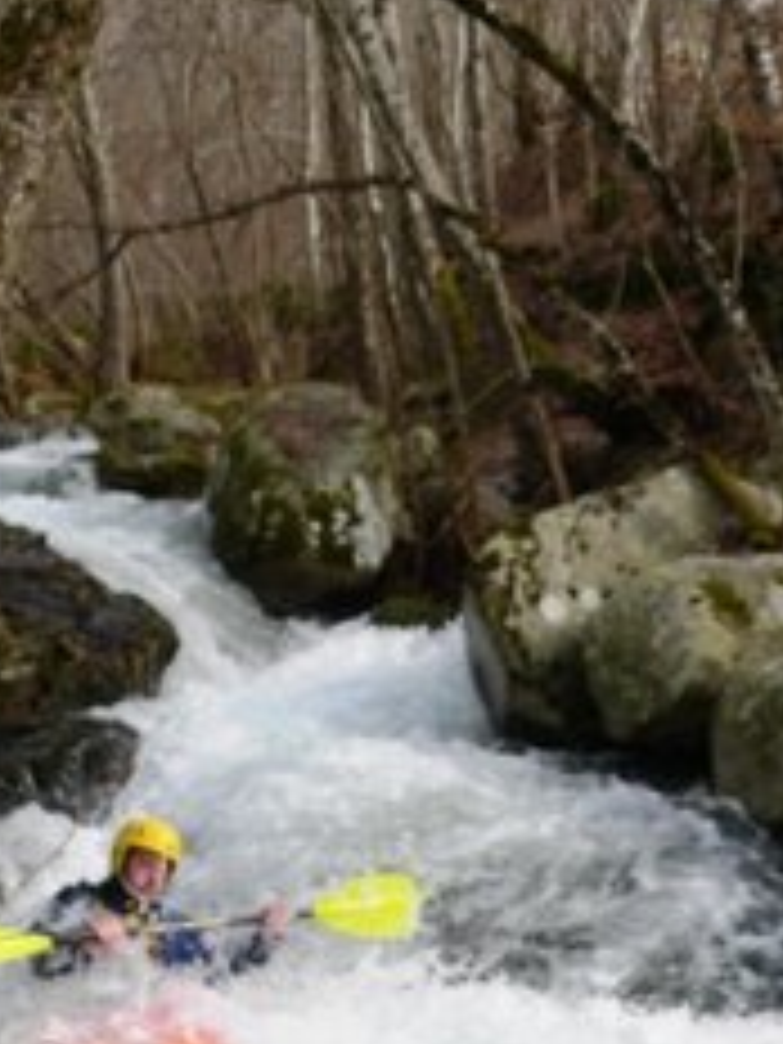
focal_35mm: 62
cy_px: 522
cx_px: 387
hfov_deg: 23.7
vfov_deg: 31.2
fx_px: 1870
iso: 80
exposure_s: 1/160
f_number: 4
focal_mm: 6
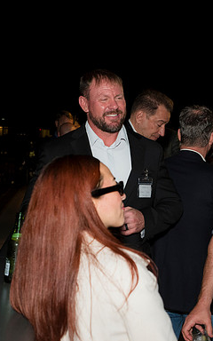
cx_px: 216
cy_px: 171
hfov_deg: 16.6
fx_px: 715
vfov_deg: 26.8
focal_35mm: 77
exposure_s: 1/125
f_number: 5.6
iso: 1250
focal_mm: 50
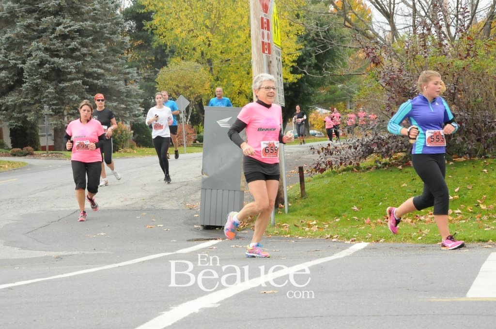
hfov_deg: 20.6
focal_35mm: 99
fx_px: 1362
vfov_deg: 13.8
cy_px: 164
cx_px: 248
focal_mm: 66
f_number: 10
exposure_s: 1/400
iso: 2500
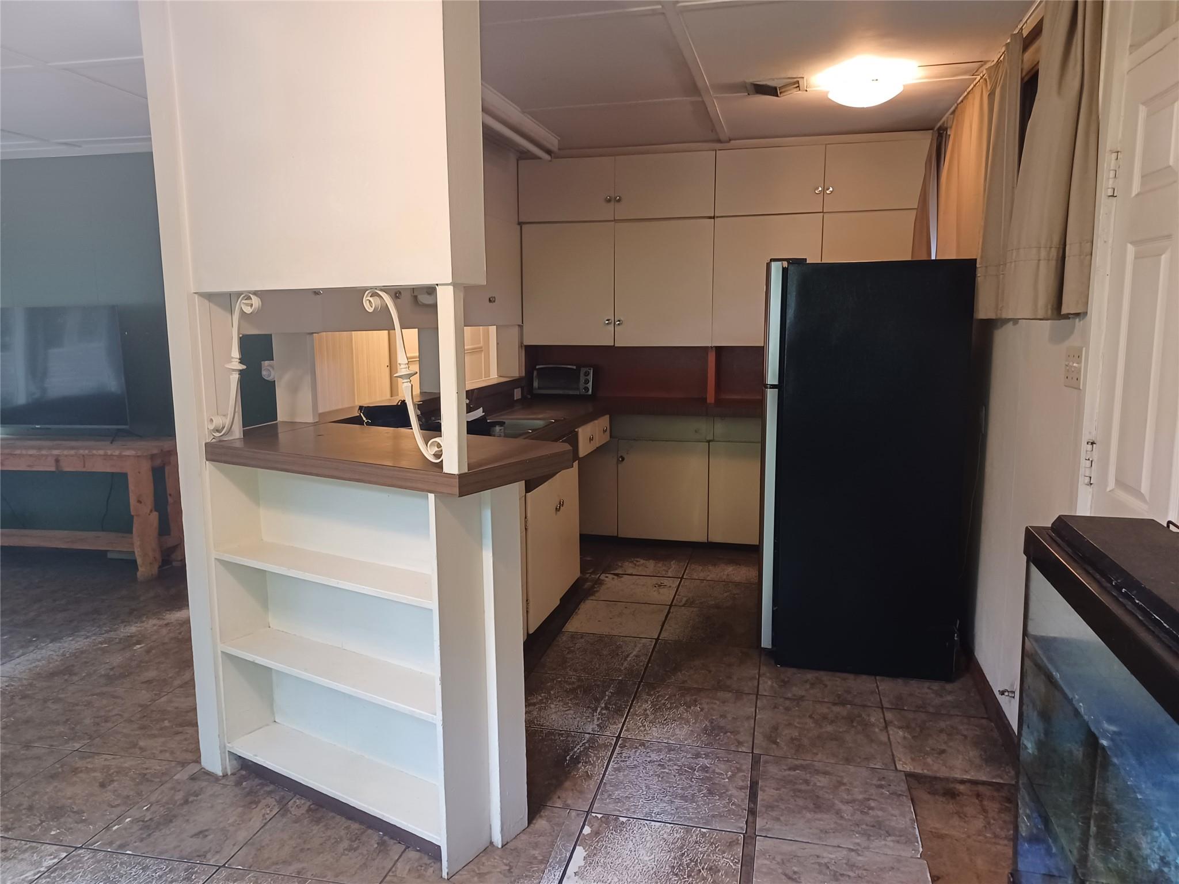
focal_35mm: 25
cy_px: 442
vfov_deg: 54.9
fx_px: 851
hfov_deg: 69.4
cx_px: 590
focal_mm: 4.6
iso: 400
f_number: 1.8
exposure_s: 1/24
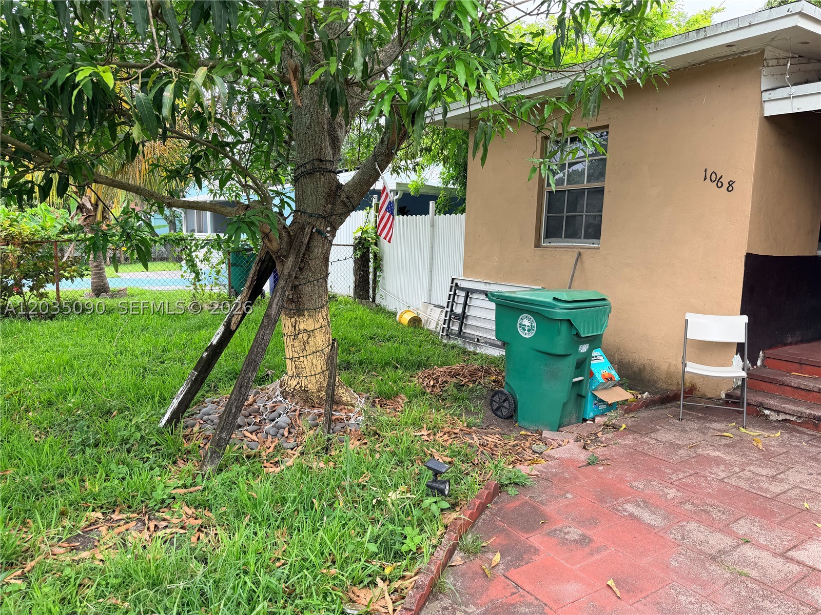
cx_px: 410
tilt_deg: -7.3
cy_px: 308
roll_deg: -1.3
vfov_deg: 56.8
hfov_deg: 71.6
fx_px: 569
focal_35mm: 24
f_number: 1.78
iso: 80
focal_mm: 6.76
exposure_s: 1/868
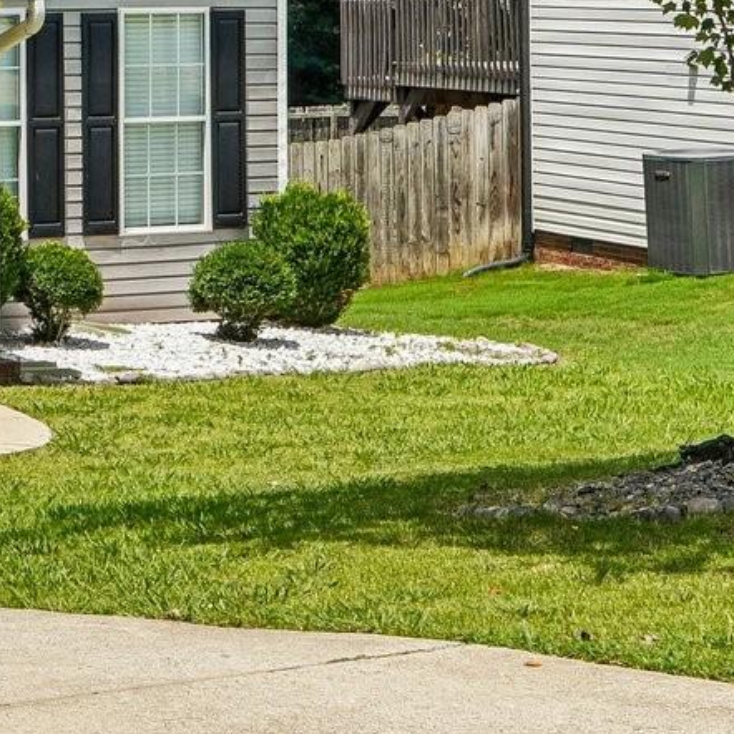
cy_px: -66
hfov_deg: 13.4
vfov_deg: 14.4
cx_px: -548
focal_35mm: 118
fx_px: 2831
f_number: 8
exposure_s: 1/125
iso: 100
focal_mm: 20
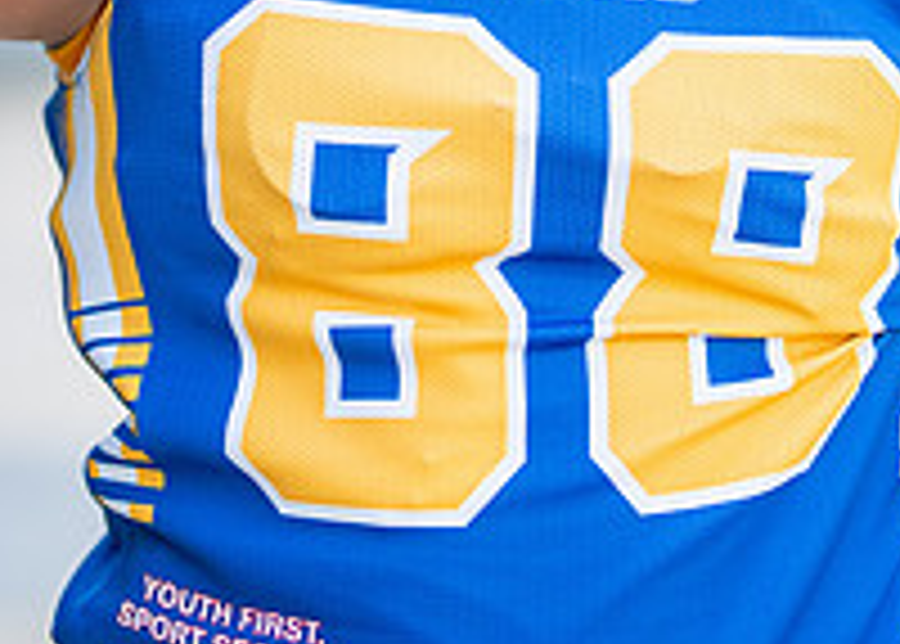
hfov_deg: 11.5
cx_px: 602
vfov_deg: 8.1
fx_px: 4475
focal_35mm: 175
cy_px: -214
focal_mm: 50
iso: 200
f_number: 1.2
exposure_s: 1/2000
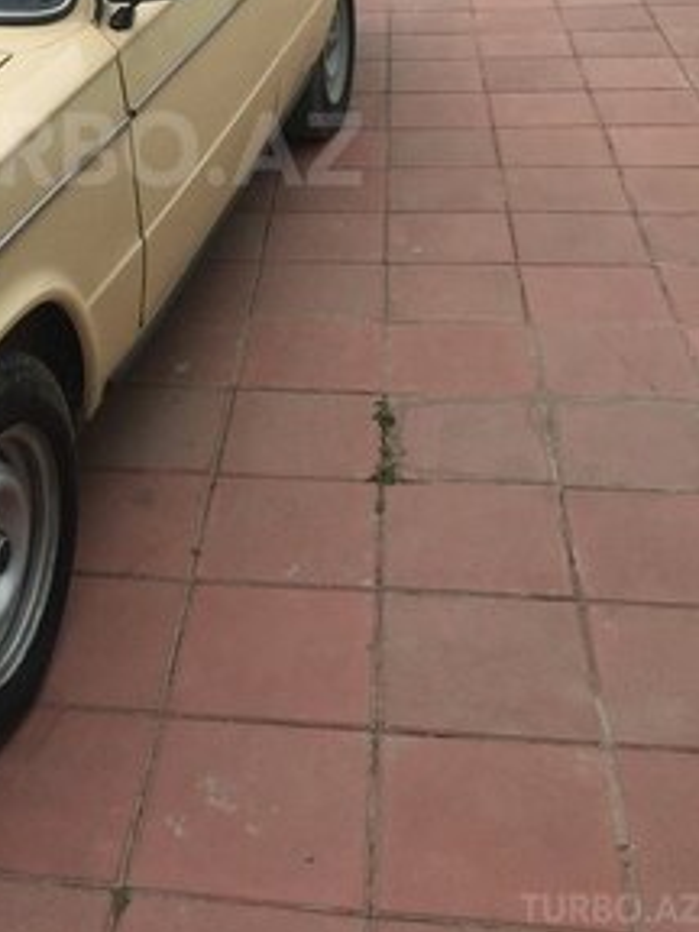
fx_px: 1346
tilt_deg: -18.3
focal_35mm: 50
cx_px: 113
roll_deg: +4.8
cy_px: 149
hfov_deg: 28.3
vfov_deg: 36.5
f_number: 2.2
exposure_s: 1/2083
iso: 32
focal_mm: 4.15
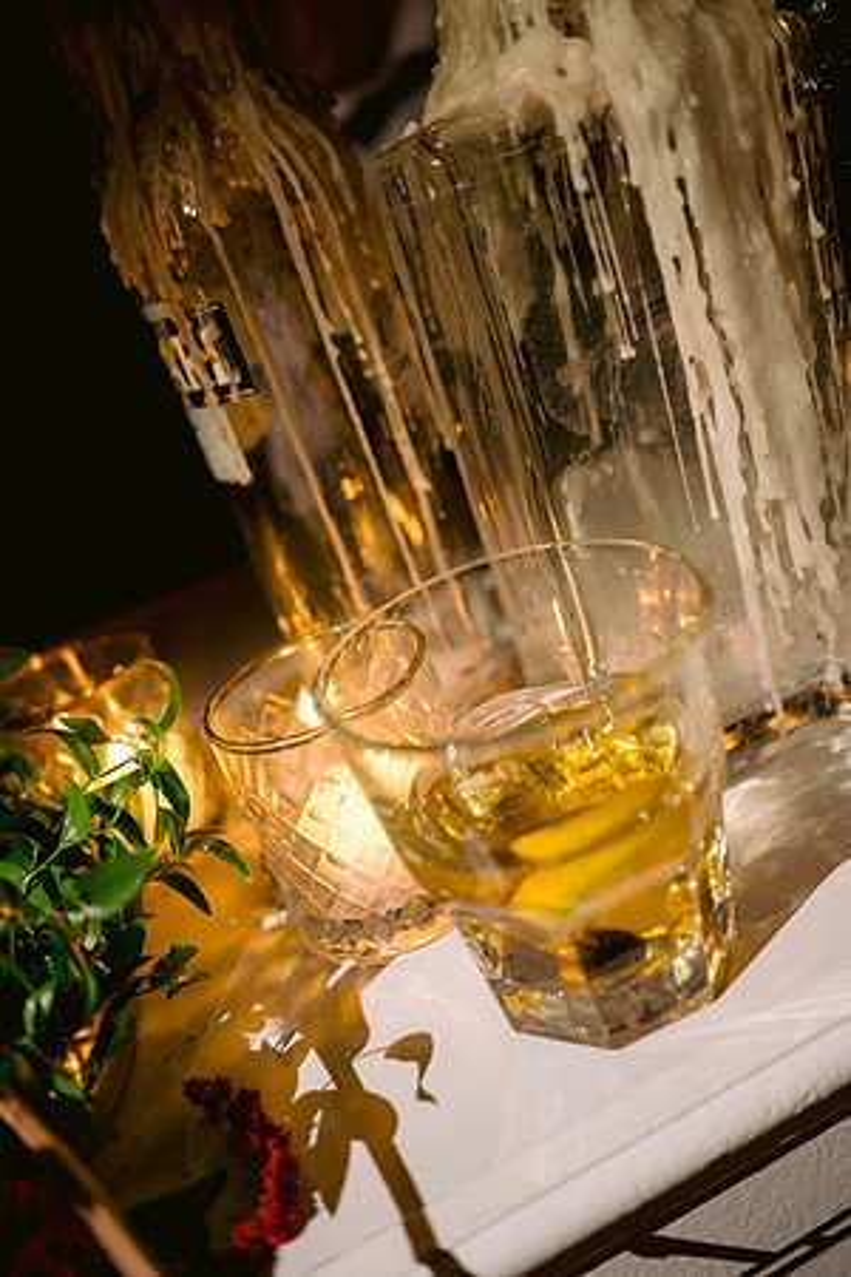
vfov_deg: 65.5
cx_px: 426
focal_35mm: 28
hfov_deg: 46.4
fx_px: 993
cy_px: 638
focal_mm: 28
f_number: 2.8
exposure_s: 1/80
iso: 800
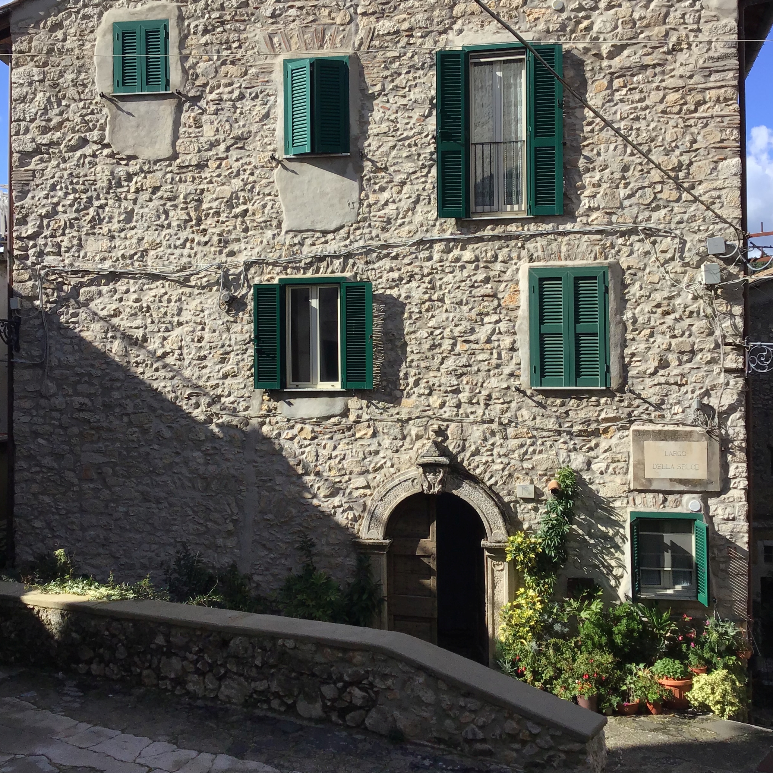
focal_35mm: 37
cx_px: 388
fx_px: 935
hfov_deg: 44.9
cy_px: 330
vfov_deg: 44.8
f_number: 2.4
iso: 25
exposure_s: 1/1253
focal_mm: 3.3
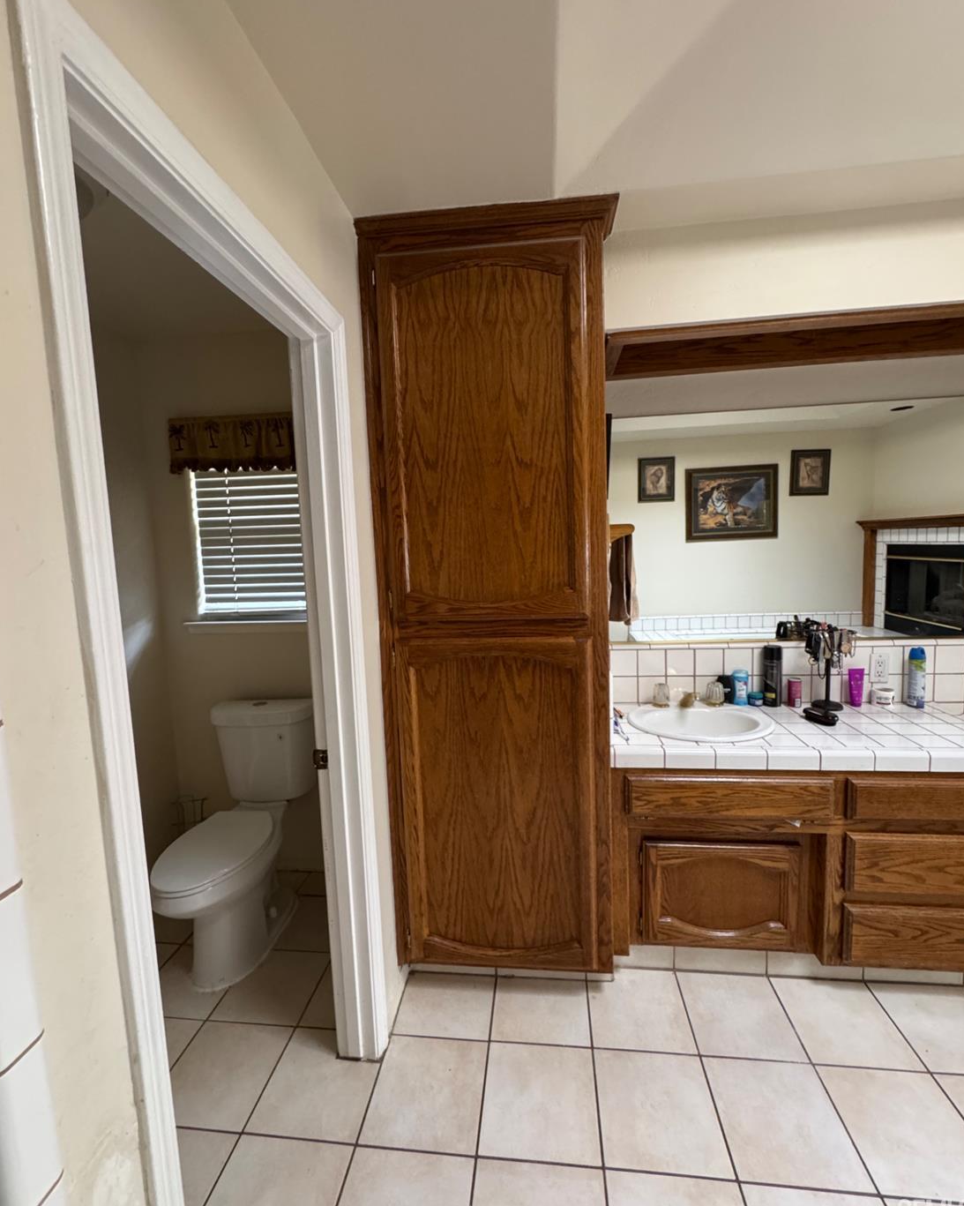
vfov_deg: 96.8
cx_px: 482
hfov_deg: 84.0
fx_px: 535
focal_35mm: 15
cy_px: 598
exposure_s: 1/60
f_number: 2.2
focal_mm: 2.22
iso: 320
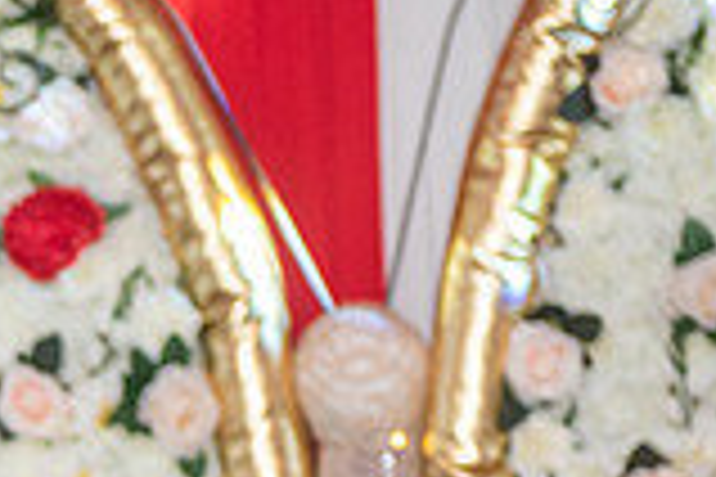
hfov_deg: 7.9
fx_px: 5091
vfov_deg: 5.3
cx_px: -414
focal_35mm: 256
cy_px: 776
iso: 800
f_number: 3.2
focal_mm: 70
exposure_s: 1/160
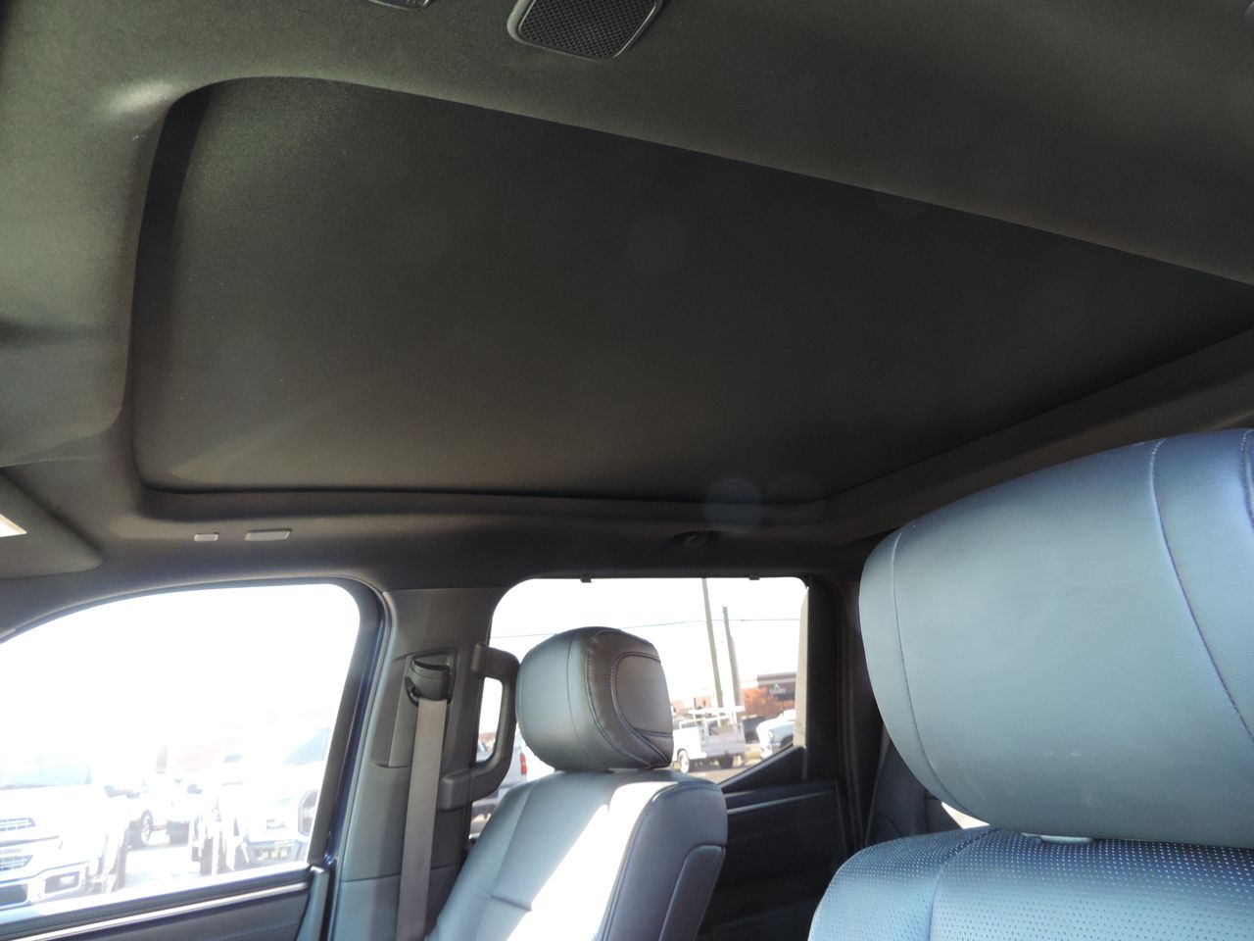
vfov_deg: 56.8
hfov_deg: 71.6
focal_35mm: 24
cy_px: 470
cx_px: 627
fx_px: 869
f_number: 3
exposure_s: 1/30
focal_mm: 4.3
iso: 280
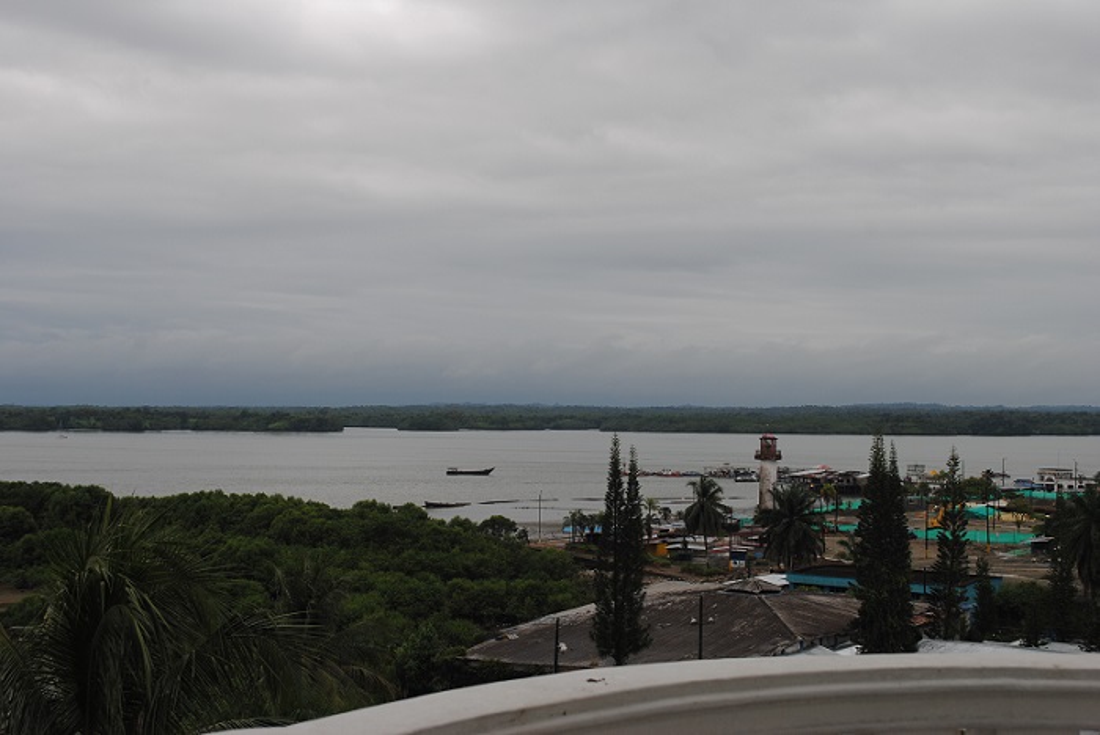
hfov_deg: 41.1
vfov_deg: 28.1
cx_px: 550
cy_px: 368
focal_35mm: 48
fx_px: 1468
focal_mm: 32
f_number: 7.1
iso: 100
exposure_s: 1/200
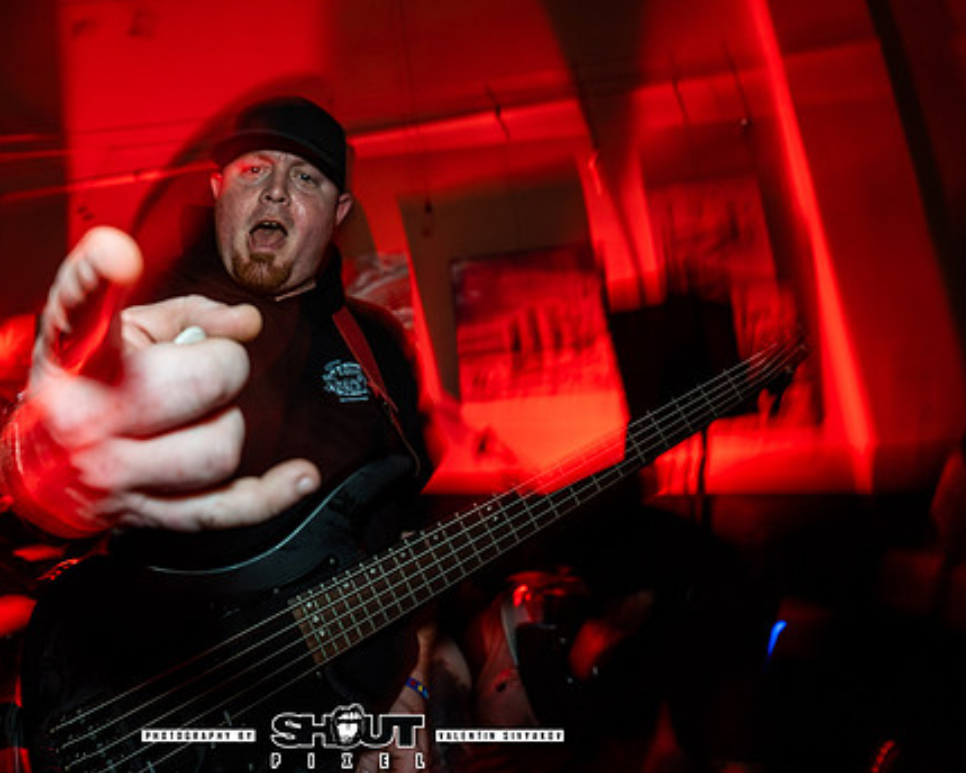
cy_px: 317
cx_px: 270
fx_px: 572
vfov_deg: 67.6
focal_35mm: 20
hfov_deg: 75.9
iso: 160
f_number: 2.8
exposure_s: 1/10
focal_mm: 14
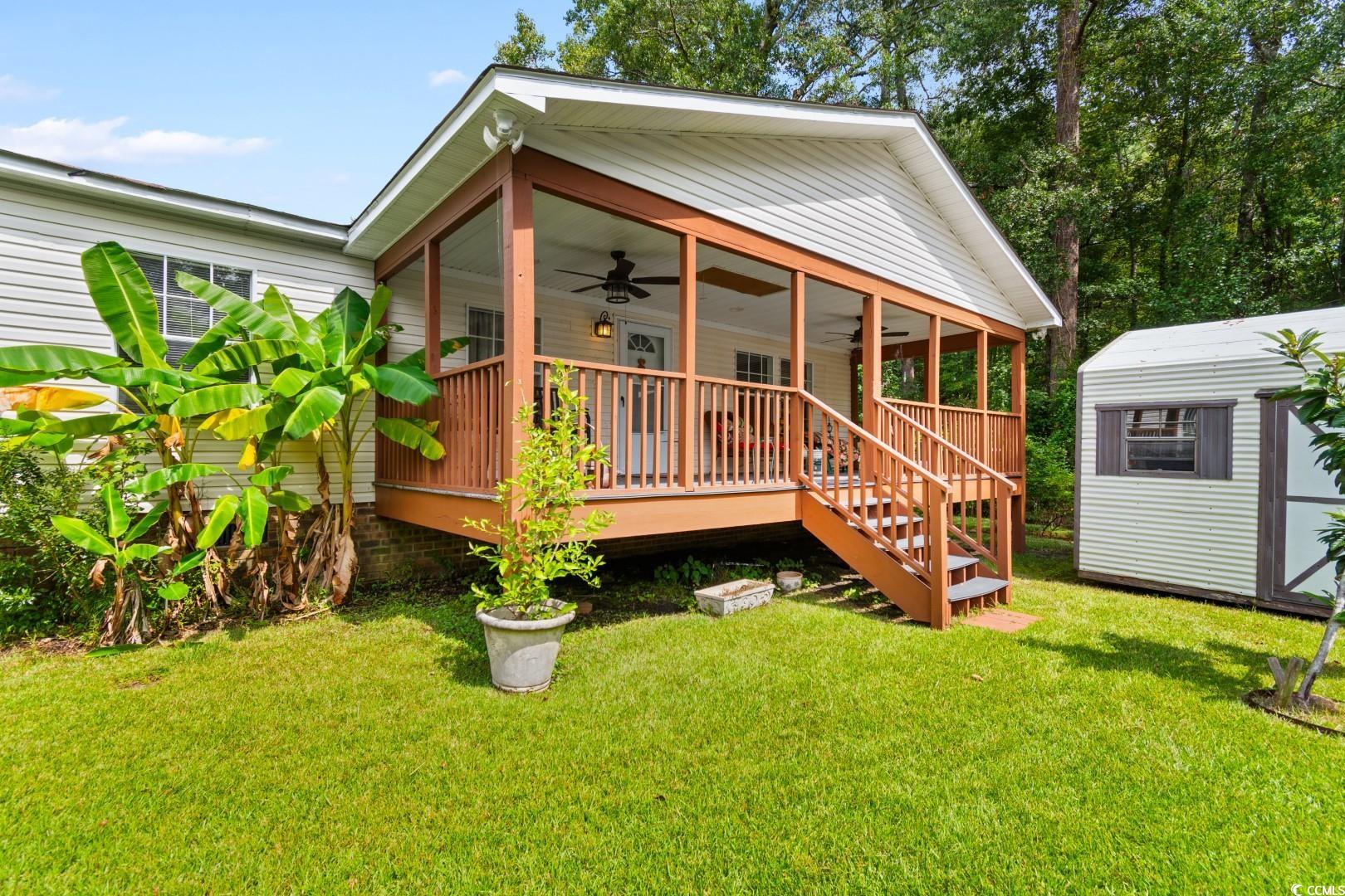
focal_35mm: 15
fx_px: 560
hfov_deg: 100.4
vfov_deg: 77.3
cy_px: 448
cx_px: 672
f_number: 5.6
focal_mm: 10
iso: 100
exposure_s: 1/125
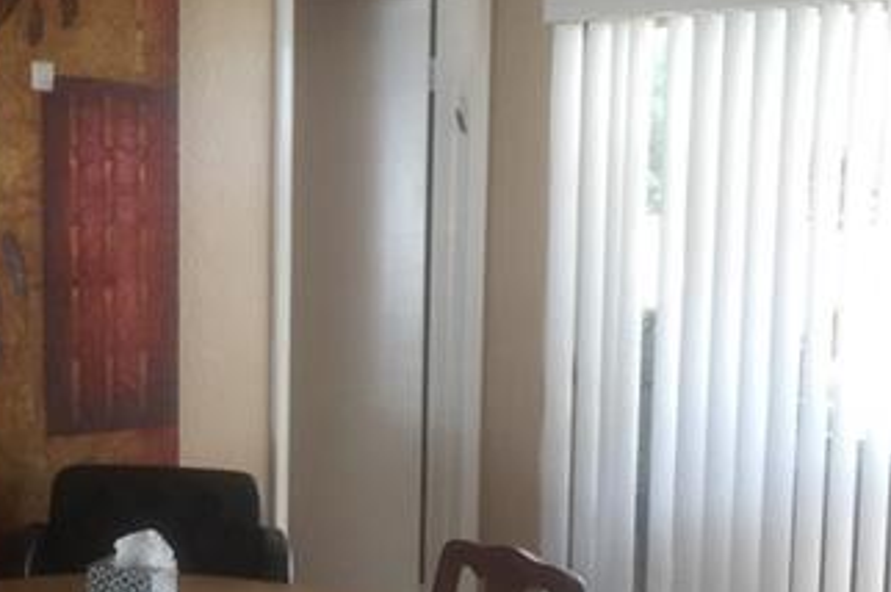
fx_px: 1780
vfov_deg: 18.7
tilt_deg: -6.5
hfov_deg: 27.3
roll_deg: +0.8
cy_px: 473
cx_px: 136
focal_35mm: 72
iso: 80
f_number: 2.2
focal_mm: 4.15
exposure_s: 1/30
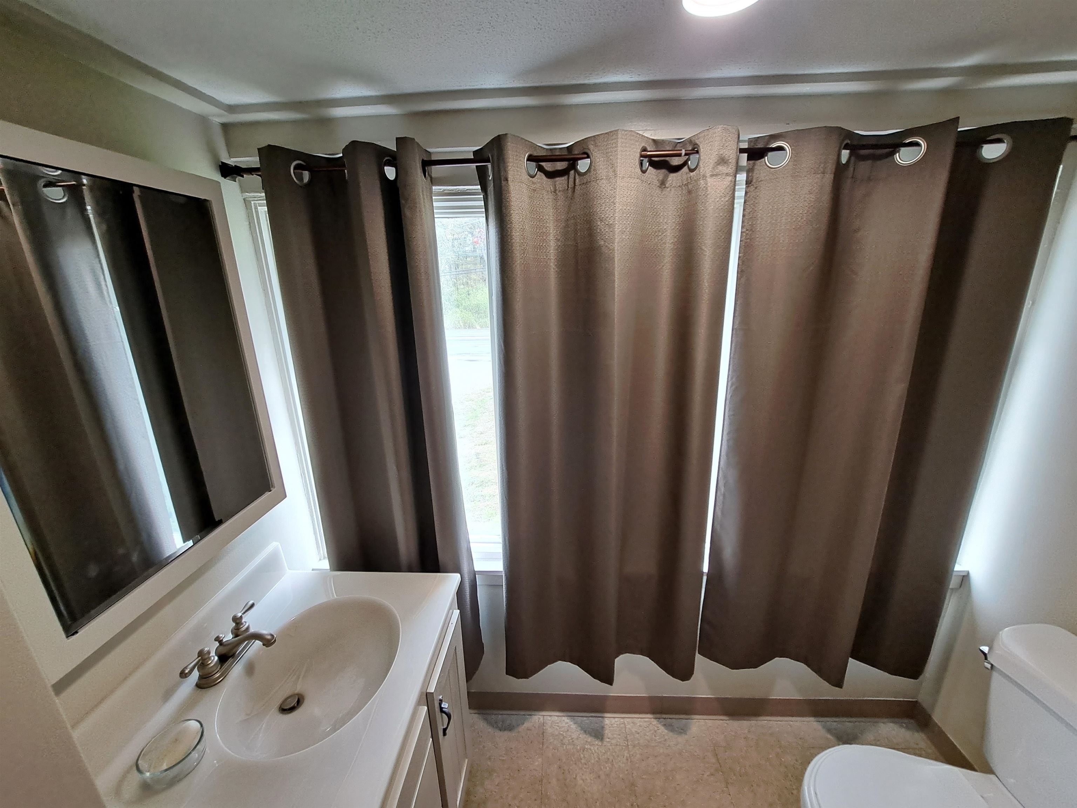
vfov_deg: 89.9
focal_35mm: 13
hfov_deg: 106.2
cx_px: 538
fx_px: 404
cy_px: 404
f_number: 2.2
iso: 80
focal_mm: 1.74
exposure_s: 1/50
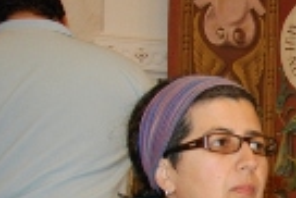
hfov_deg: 16.6
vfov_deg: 13.1
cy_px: 245
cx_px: 533
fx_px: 840
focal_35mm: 102
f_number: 4.5
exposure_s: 1/60
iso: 640
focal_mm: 18
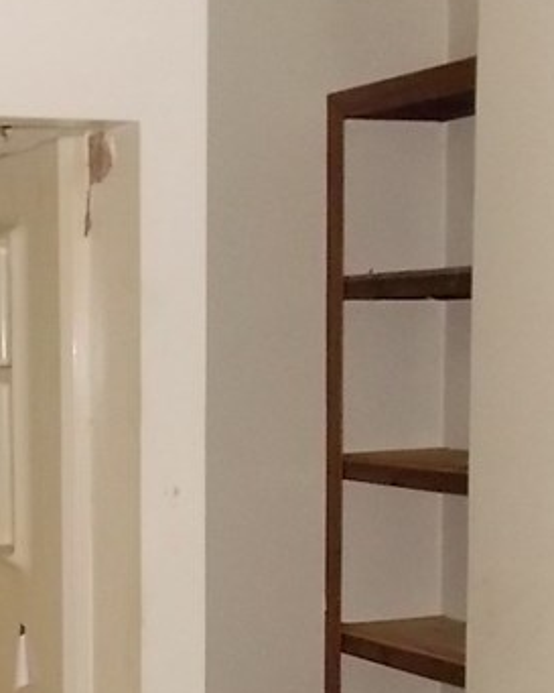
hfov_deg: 17.8
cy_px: 622
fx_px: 1741
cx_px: 61
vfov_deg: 22.0
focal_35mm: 85
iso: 250
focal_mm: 4.1
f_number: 3.3
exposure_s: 1/25
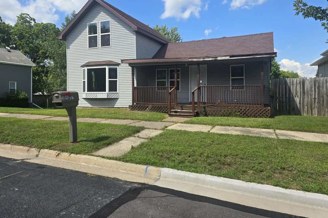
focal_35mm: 25
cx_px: 166
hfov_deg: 71.5
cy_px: 90
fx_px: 228
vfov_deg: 51.0
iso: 12
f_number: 1.7
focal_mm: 6.3
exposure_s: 1/559
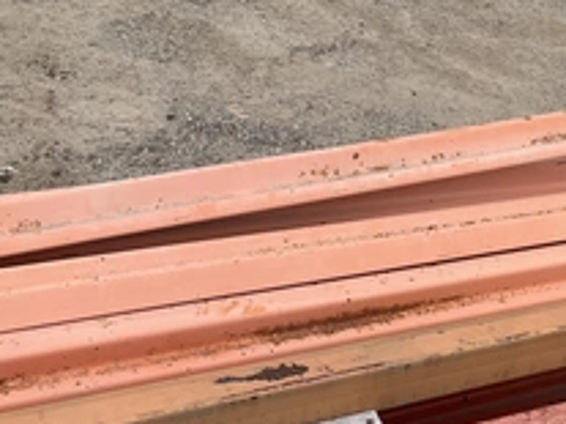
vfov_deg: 25.8
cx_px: 533
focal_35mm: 56
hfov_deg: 32.3
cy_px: 317
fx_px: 915
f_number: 1.8
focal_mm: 3
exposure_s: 1/1250
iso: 25
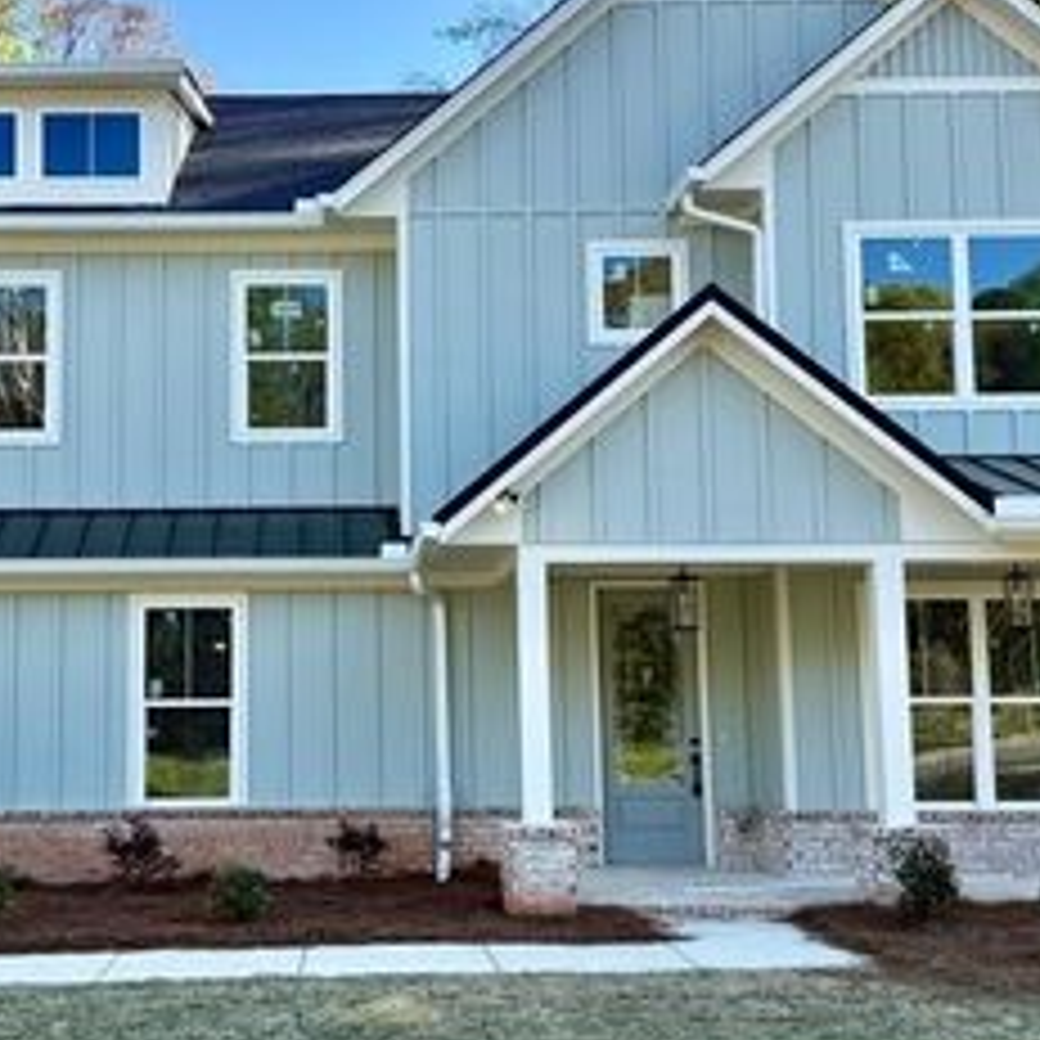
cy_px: 502
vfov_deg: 36.8
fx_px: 1564
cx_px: 333
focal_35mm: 46
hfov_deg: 36.4
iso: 80
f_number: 1.78
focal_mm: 6.76
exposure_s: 1/1271
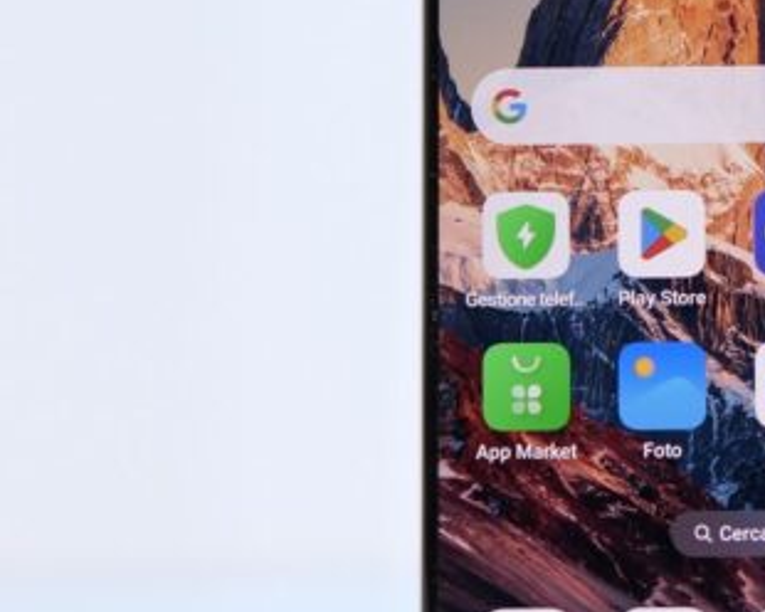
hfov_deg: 14.8
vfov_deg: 12.0
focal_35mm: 128
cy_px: 134
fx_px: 2898
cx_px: 733
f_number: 2
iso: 200
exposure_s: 1/100
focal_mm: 16
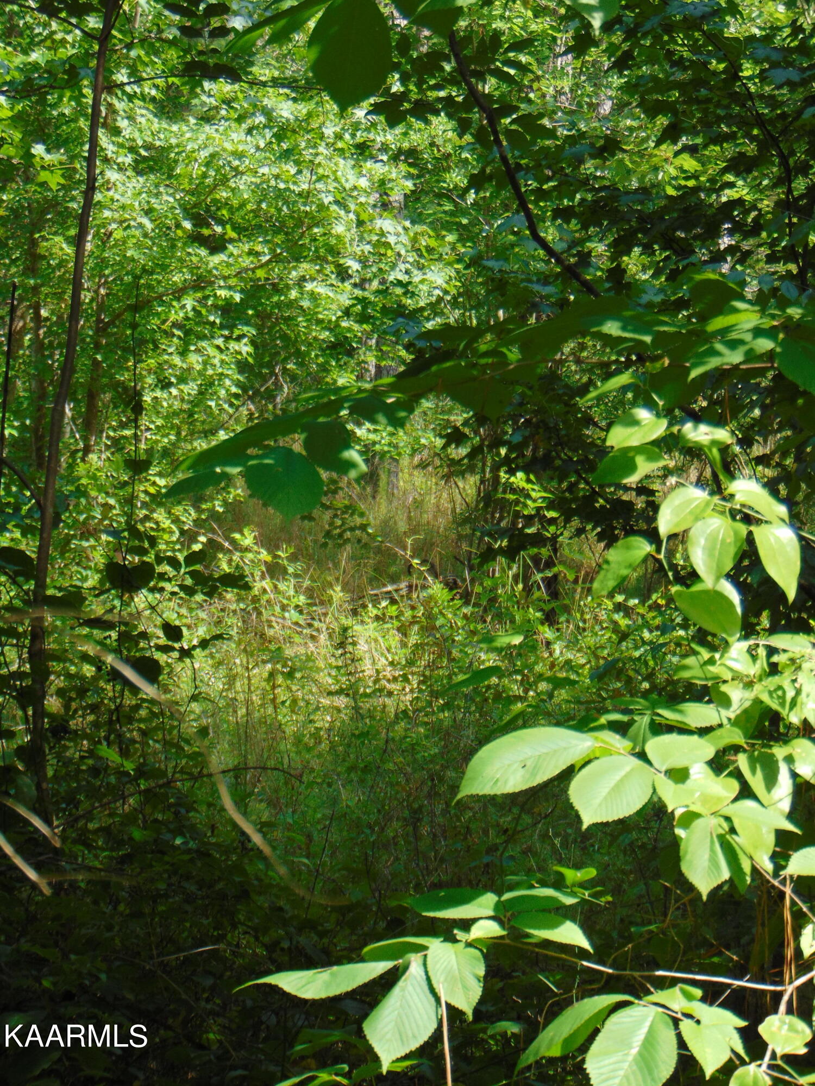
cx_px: 408
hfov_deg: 11.1
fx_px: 4175
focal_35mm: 133
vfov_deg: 14.8
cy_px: 543
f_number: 4
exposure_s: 1/250
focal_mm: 23.9
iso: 80
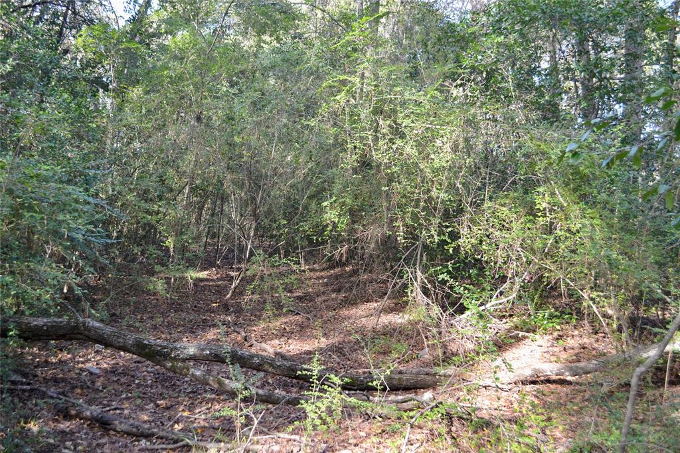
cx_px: 340
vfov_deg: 36.8
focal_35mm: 36
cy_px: 226
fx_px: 680
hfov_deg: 53.1
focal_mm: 24
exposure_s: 1/100
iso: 400
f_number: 5
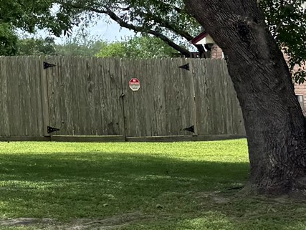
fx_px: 1017
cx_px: -234
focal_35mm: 115
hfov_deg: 15.0
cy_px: -72
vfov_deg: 12.5
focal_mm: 6.76
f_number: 1.78
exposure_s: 1/1410
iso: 80
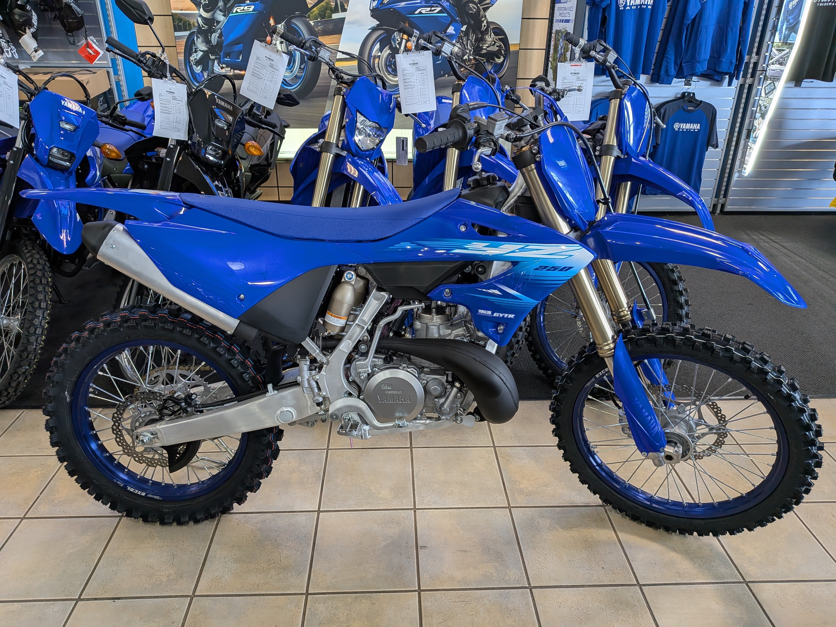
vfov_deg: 56.8
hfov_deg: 71.6
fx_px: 580
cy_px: 314
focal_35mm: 24
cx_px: 418
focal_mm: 4.53
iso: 49
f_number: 1.7
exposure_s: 1/40
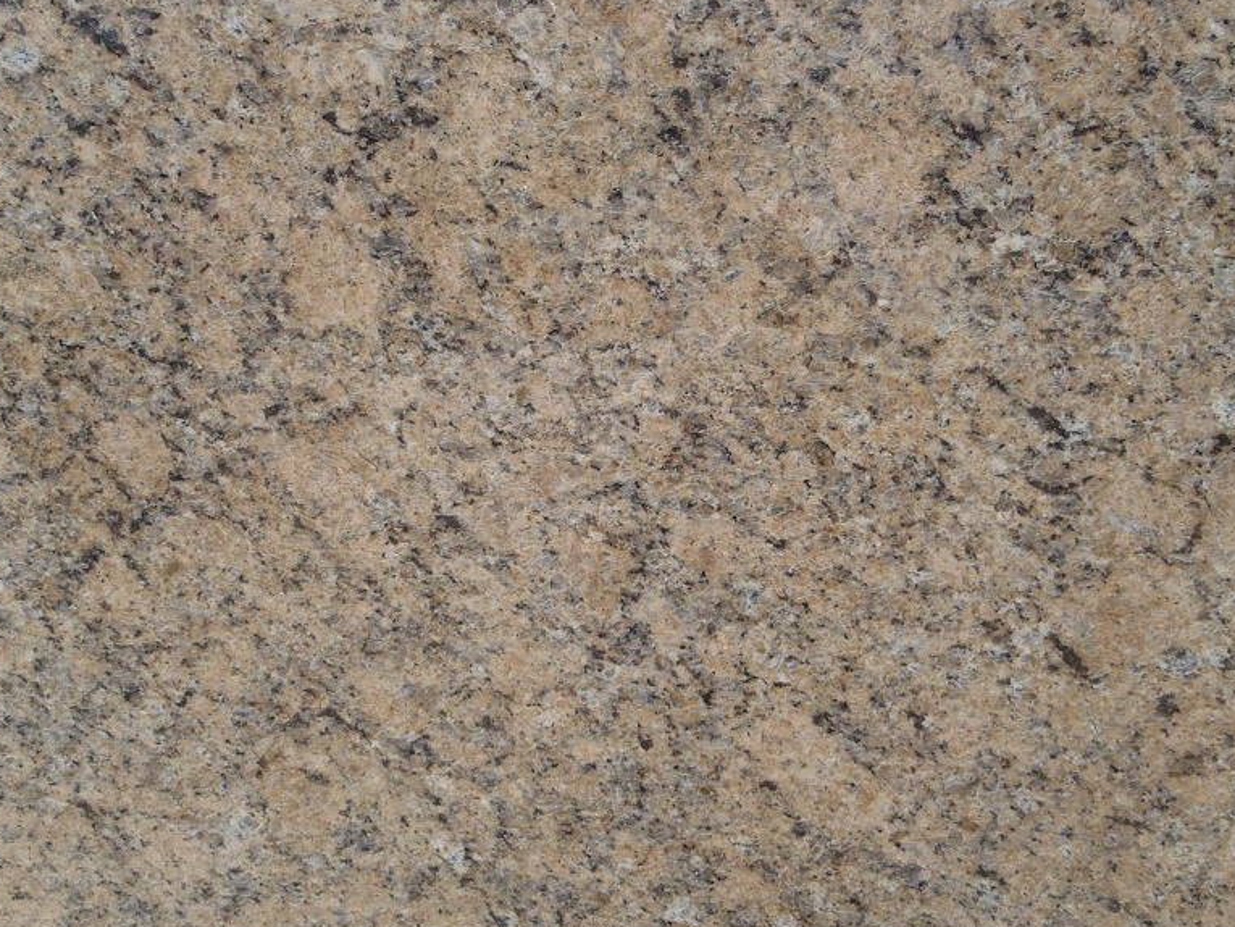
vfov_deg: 48.2
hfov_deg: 61.7
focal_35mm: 29
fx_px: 1035
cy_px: 470
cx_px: 615
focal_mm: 5
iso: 200
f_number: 5.6
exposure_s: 1/1250
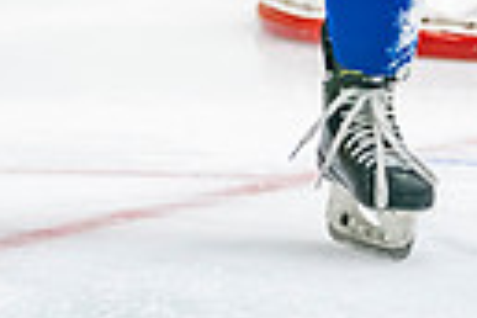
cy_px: -189
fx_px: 7949
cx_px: 265
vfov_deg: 2.3
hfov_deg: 3.4
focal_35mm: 600
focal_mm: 102
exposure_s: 1/640
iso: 2500
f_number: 2.8
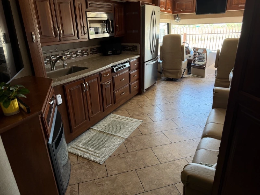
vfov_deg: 56.8
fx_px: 180
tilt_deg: -20.1
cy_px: 98
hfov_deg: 71.6
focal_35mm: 24
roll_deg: +1.5
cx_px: 130
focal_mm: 6.76
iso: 200
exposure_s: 1/65
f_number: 1.78
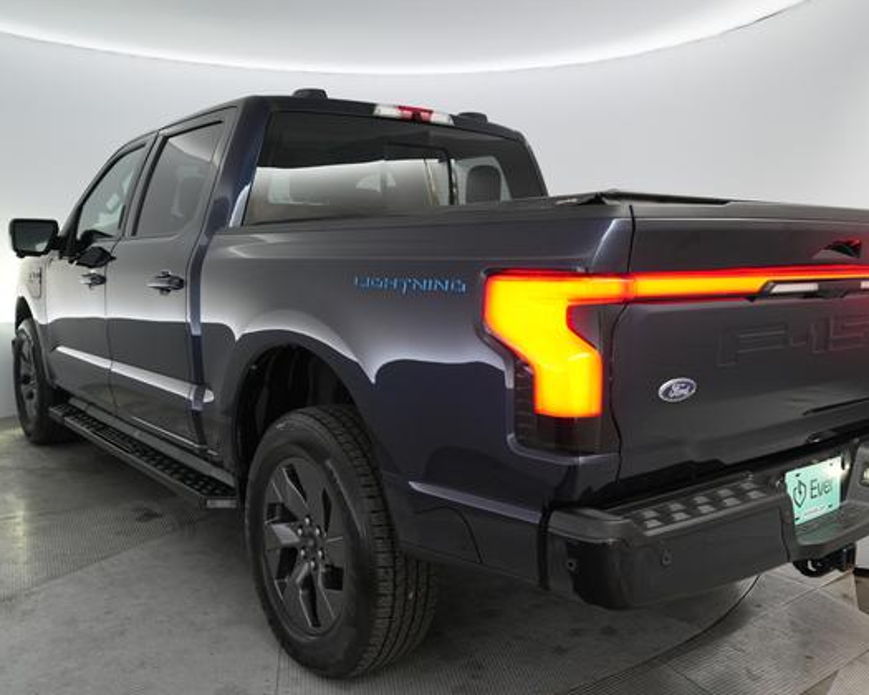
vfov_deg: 45.8
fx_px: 823
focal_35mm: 32
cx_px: 475
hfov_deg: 55.6
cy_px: 346
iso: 1600
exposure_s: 1/160
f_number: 2.8
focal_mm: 28
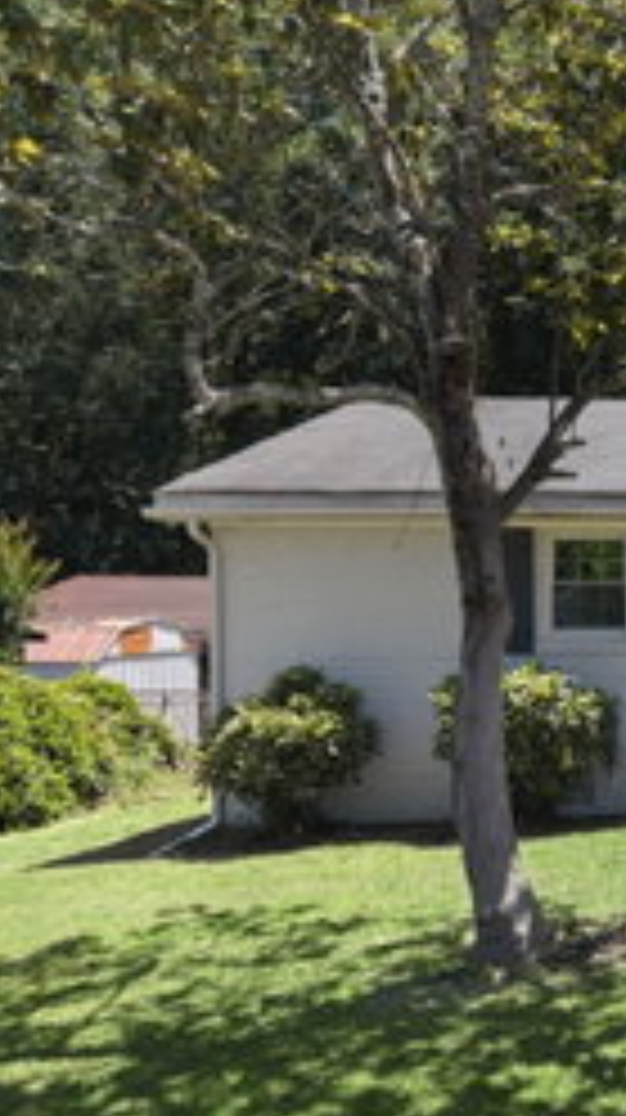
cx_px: 1148
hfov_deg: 17.6
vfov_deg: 38.5
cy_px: 580
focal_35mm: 54
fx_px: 1598
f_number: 1.8
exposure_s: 1/1600
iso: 200
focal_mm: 8.67
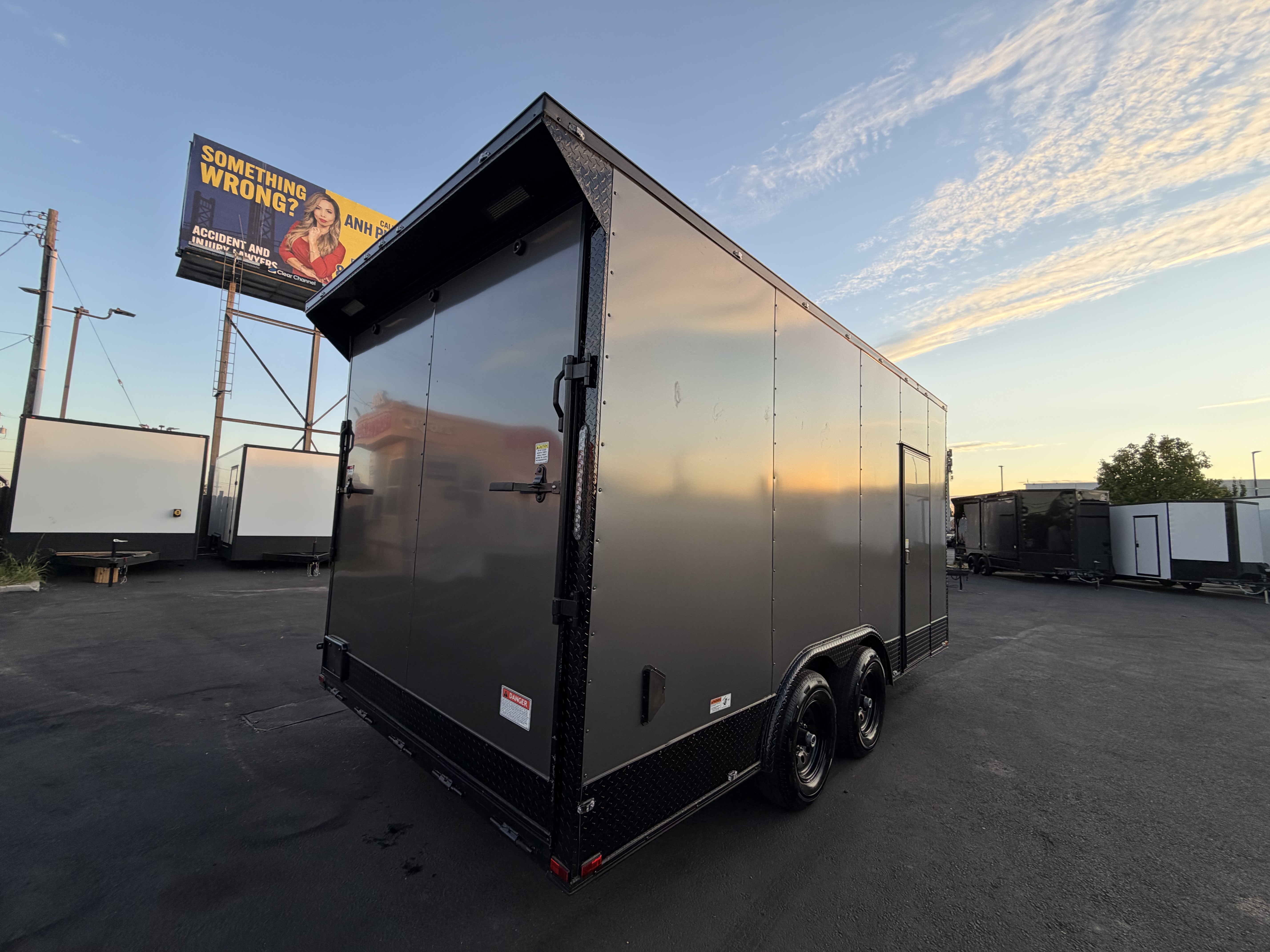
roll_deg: -0.2
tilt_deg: +4.9
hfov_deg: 102.1
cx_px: 635
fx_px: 514
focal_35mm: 14
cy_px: 476
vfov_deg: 85.7
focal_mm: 2.22
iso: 40
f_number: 2.2
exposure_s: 1/233
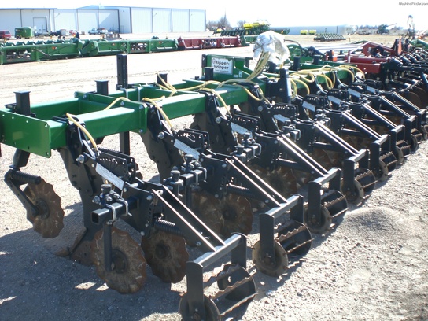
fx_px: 470
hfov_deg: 49.0
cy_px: 160
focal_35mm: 38
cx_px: 214
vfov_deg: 37.7
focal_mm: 6.3
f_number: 3.1
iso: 50
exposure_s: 1/320
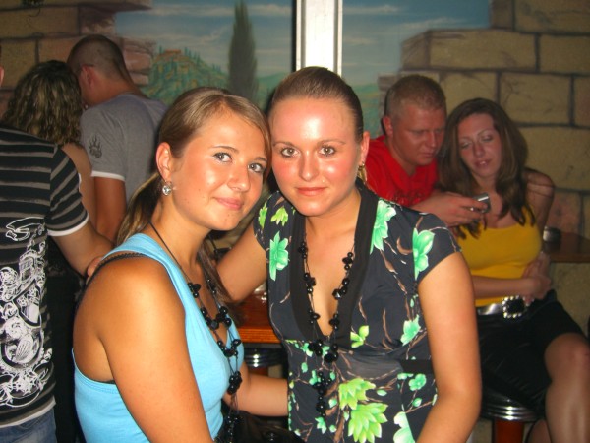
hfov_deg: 49.0
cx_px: 295
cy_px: 222
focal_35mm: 38
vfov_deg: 37.7
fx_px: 648
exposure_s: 1/60
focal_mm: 7.9
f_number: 2.8
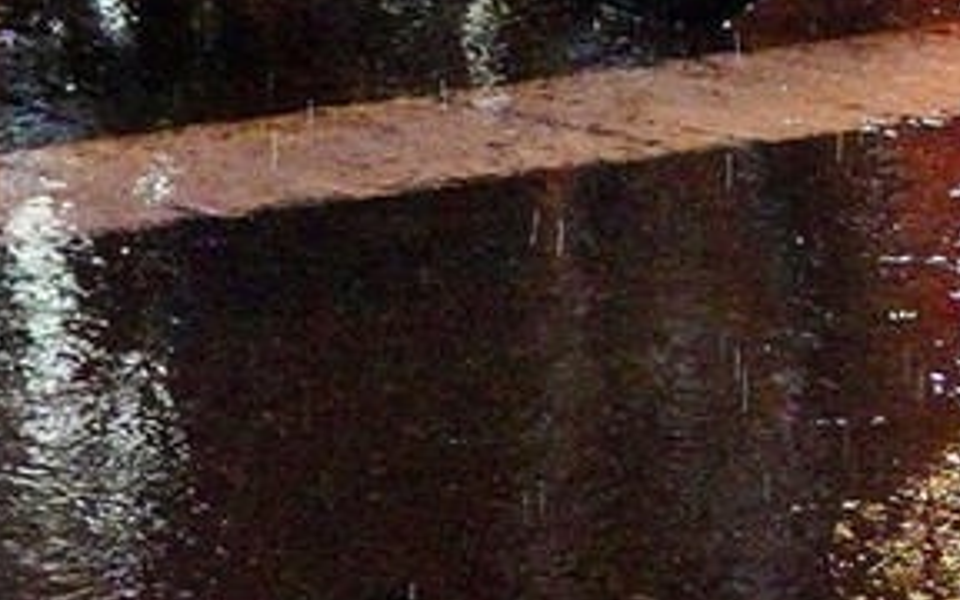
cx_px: 2120
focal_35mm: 531
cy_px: -1573
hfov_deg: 3.9
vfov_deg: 2.4
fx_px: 13893
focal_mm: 50
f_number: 4
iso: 10000
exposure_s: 1/200
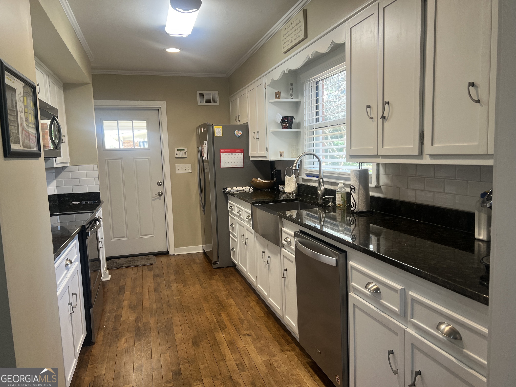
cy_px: 194
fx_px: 388
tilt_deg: -6.9
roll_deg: +1.8
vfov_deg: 53.1
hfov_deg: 67.3
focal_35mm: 26
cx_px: 258
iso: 64
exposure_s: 1/60
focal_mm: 5.7
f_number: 1.5
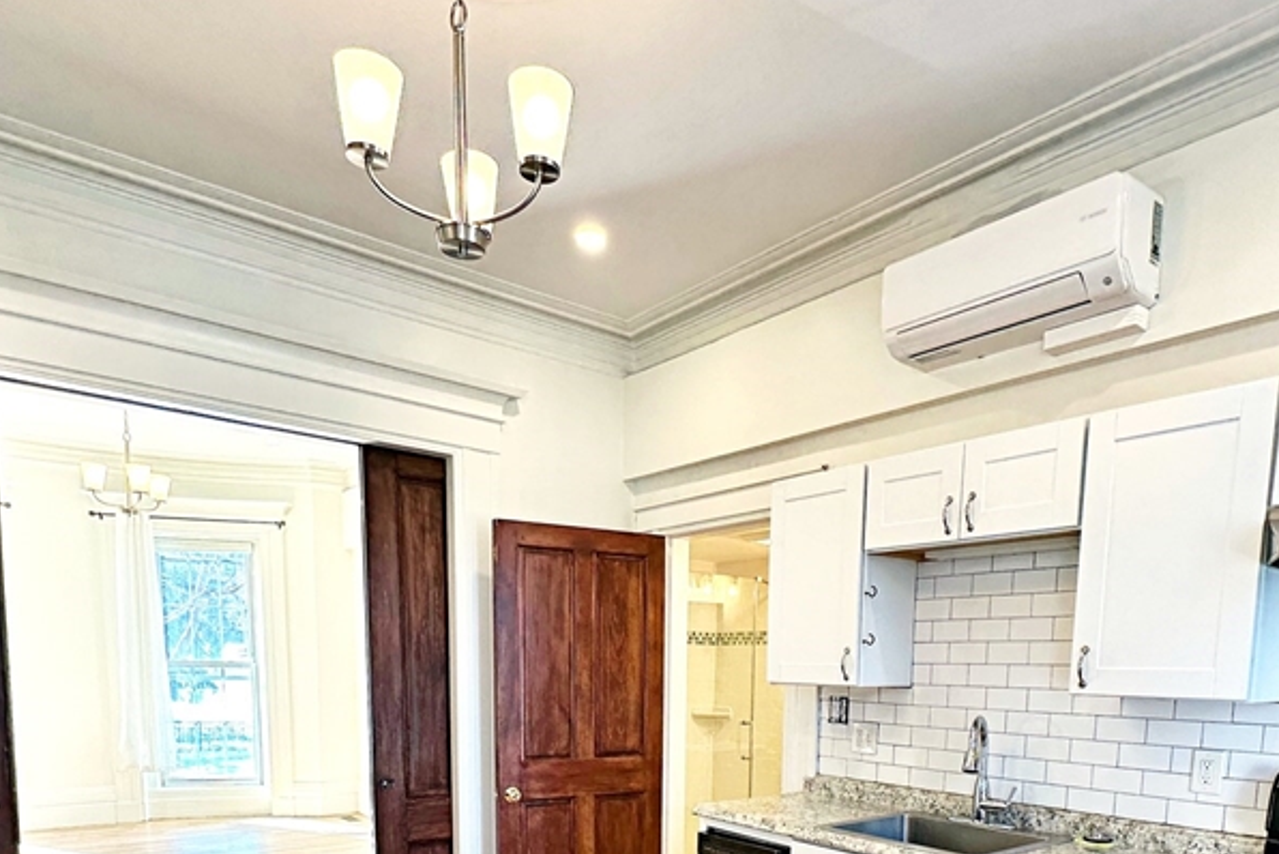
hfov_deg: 71.4
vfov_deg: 45.8
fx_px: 889
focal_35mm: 25
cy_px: 787
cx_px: 691
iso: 125
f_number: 2.2
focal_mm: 2.22
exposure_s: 1/120
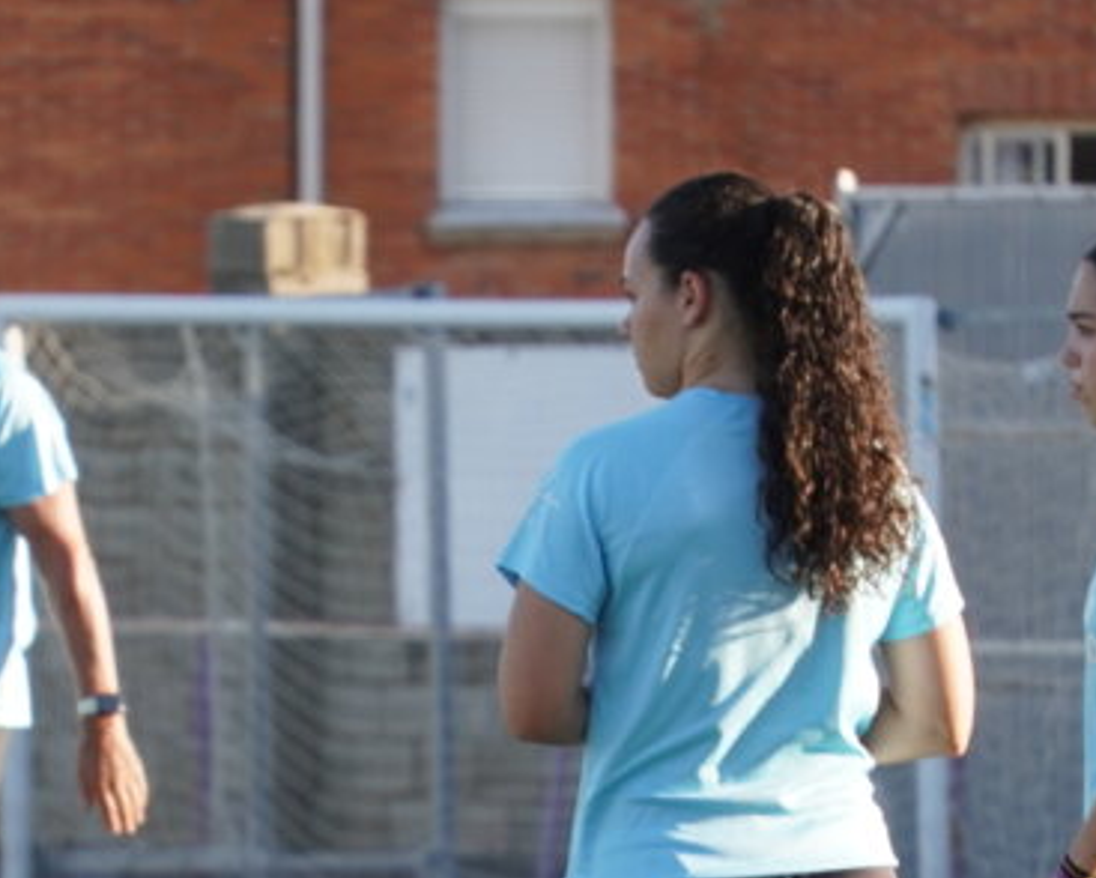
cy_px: 885
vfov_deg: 1.9
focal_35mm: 825
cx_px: 412
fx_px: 26775
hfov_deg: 2.3
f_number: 6.3
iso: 250
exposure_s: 1/320
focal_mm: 168
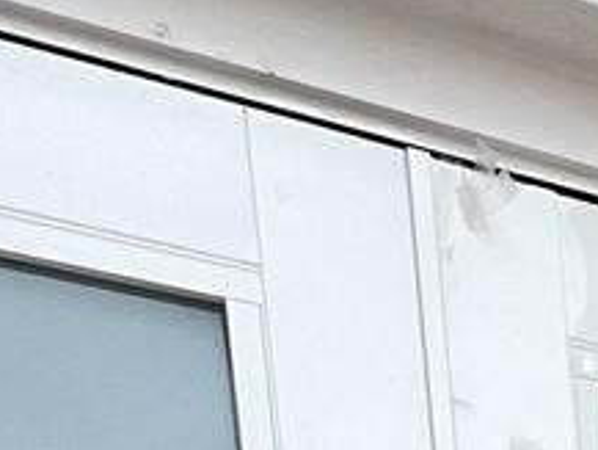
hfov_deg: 15.2
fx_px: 1659
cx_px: 1292
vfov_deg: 10.3
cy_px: 1408
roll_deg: +0.3
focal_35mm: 96
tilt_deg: -9.5
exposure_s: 1/101
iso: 32
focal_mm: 1.57
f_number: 1.8
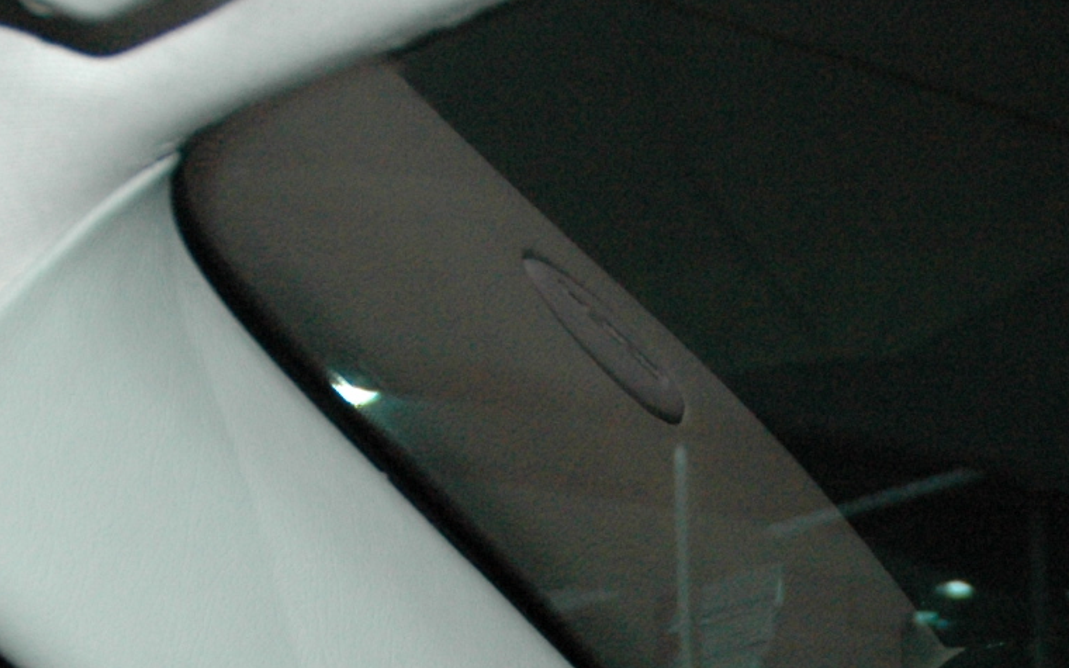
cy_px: 989
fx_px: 2360
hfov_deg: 25.3
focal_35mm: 81
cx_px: 753
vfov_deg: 15.0
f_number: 4
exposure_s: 1/60
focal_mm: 18
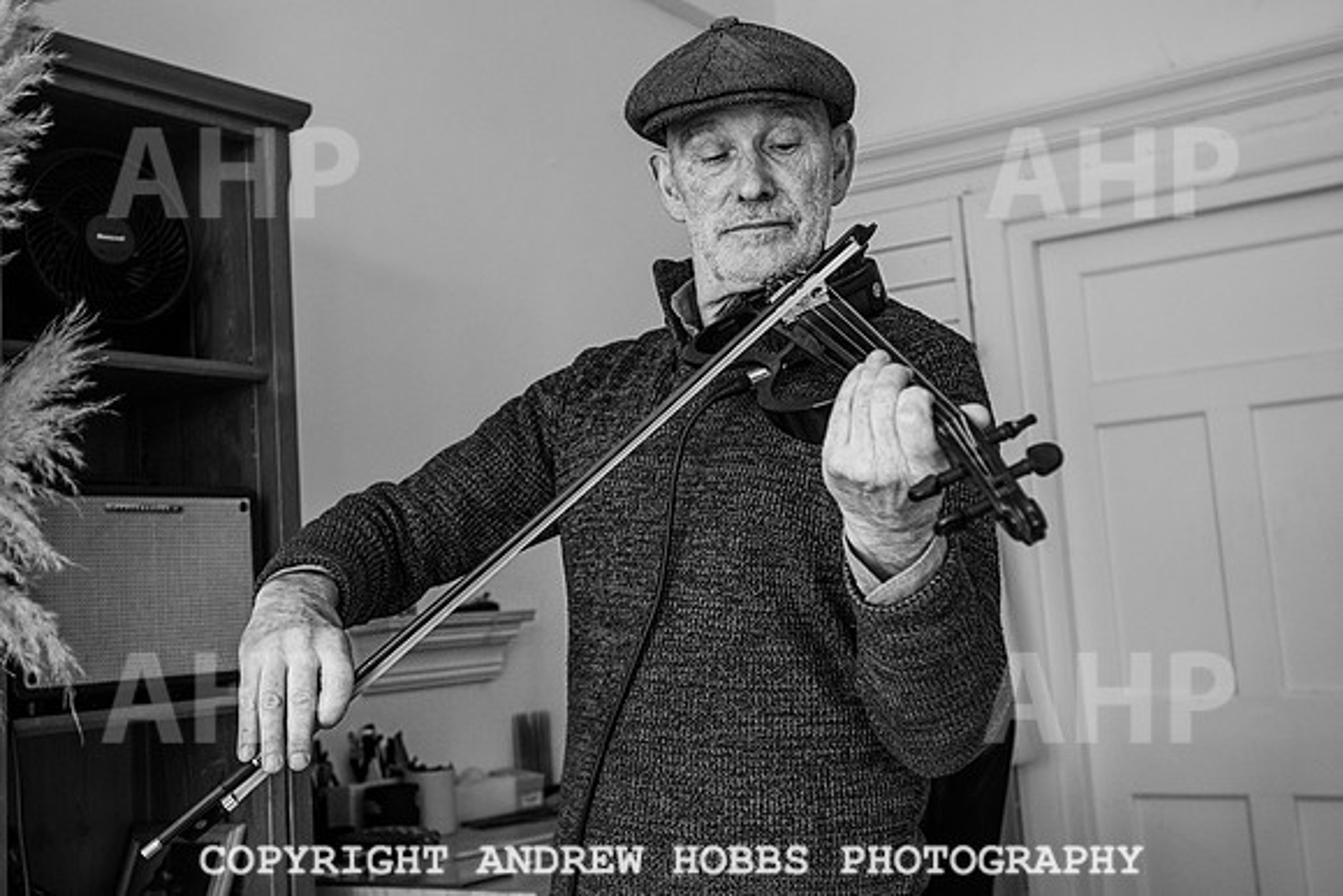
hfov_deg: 43.5
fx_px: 1682
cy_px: 417
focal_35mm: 45
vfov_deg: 29.8
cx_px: 717
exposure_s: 1/400
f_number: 3.5
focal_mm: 35
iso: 800
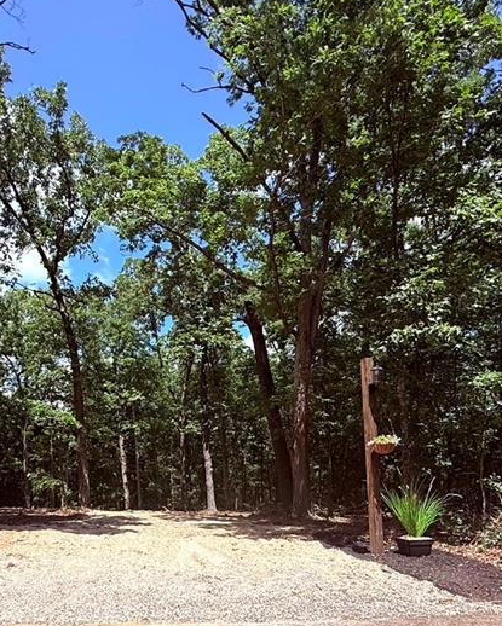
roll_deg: +1.7
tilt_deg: +5.7
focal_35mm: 27
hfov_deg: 52.4
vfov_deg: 62.0
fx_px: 501
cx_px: 178
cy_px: 430
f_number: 2.2
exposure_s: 1/1189
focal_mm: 2.22
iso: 50
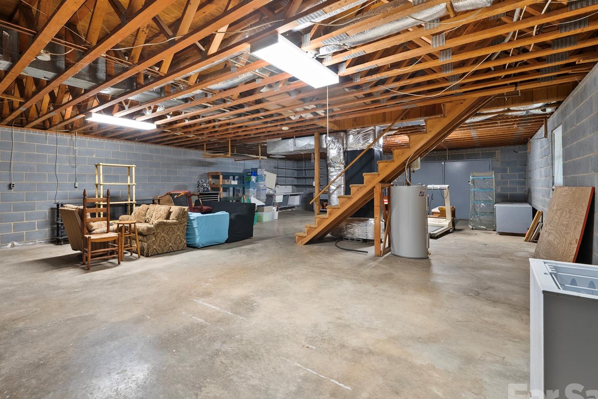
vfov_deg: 73.8
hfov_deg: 95.2
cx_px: 234
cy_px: 194
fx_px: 266
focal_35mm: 16
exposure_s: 3.2
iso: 250
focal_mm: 12
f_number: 9
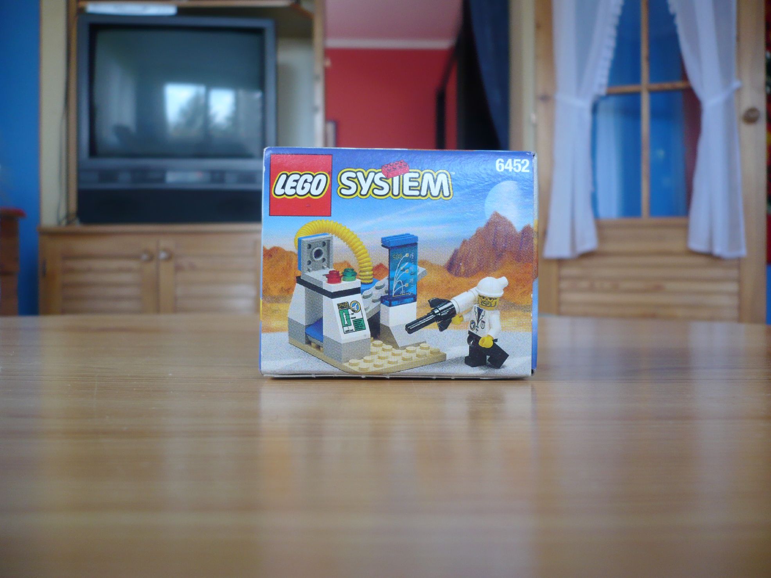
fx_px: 780
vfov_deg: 40.7
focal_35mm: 35
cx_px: 386
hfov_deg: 52.6
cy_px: 289
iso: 100
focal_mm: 5.8
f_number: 2.8
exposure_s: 1/40
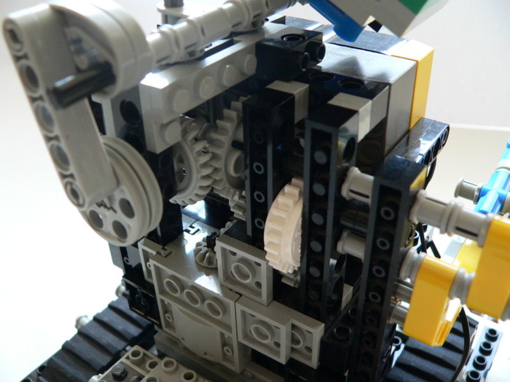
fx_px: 530
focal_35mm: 36
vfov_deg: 39.7
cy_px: 191
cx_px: 255
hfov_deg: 51.4
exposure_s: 1/30
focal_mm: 6
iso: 200
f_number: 2.8
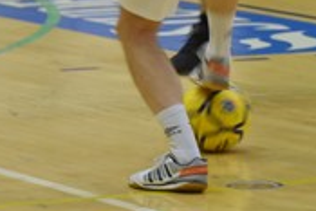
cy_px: -181
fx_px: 3786
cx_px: 399
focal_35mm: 431
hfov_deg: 4.8
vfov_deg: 3.2
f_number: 4
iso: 800
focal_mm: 92
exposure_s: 1/60
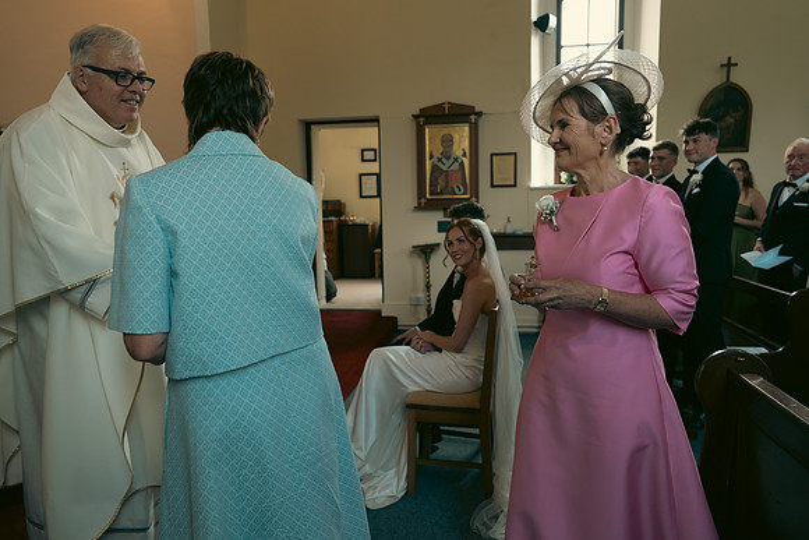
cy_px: 270
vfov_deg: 53.2
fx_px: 539
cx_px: 404
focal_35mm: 24
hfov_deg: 73.7
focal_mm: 24
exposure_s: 1/200
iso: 800
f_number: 3.5
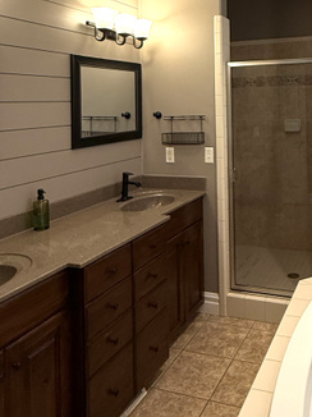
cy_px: 100
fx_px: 397
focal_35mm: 33
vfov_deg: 52.7
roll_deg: +1.1
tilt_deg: +1.6
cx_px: 257
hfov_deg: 40.8
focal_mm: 2.22
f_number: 2.2
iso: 250
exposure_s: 1/120
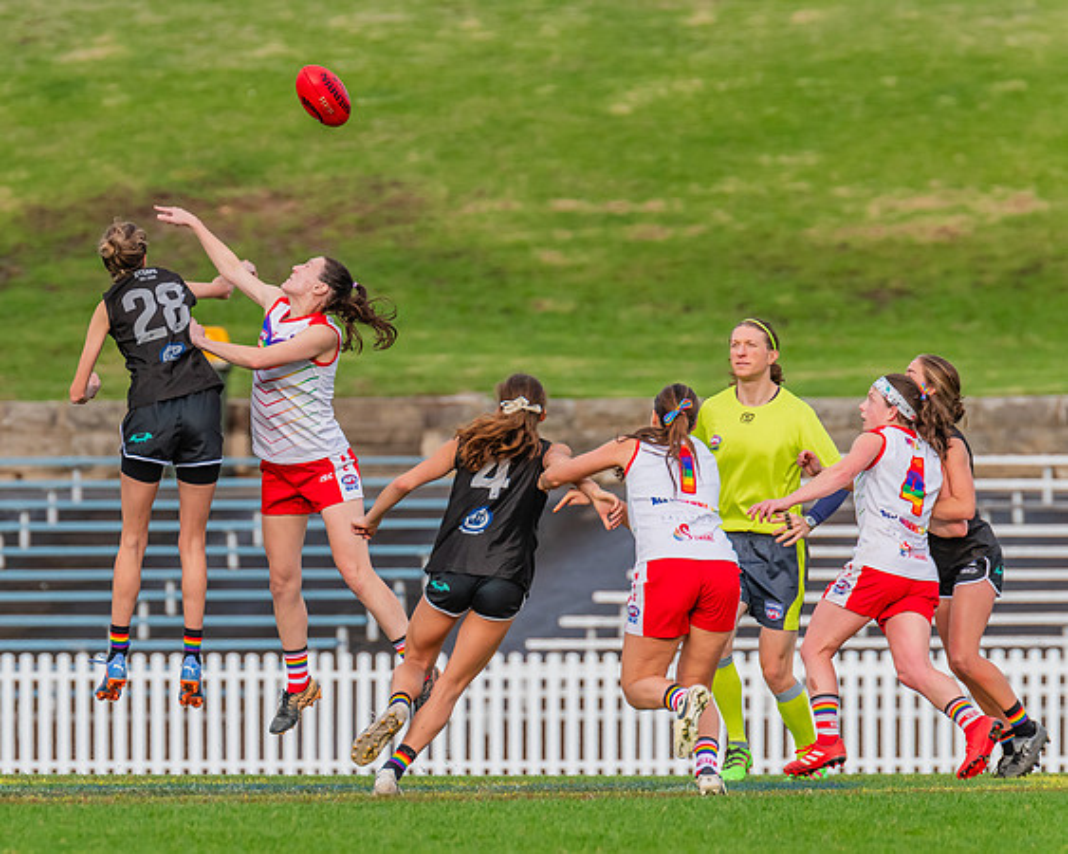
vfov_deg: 2.5
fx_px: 19889
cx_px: 227
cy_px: 437
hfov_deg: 3.1
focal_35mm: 629
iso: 800
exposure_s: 1/1000
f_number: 7.1
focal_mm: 420
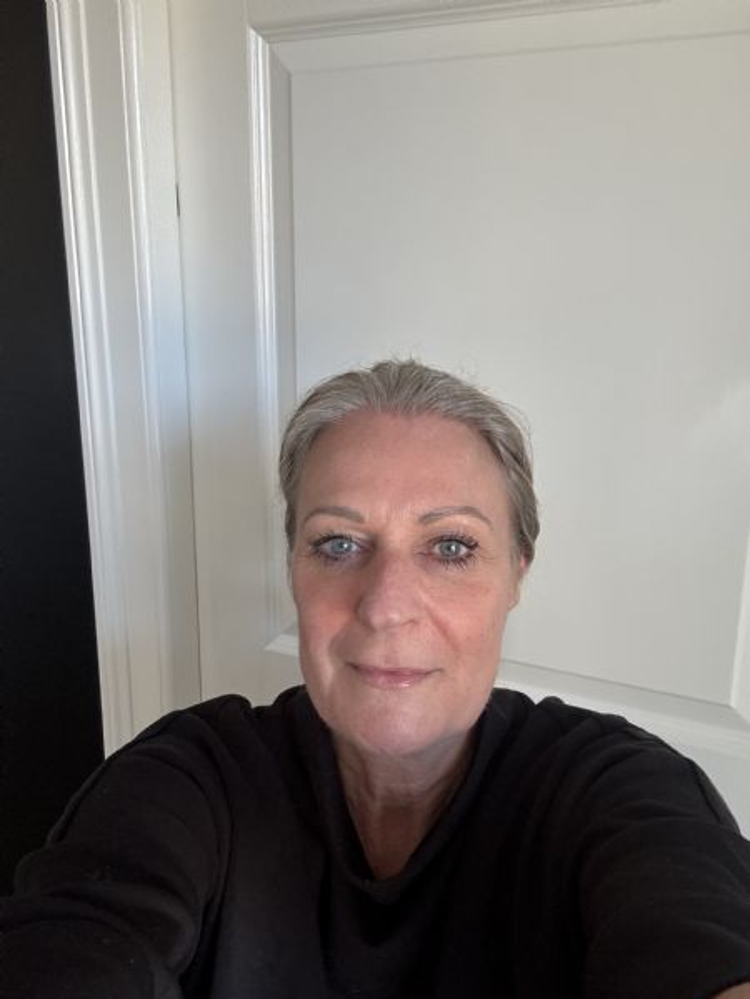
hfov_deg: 46.8
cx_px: 375
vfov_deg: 60.0
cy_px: 500
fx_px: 867
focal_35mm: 30
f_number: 1.9
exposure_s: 1/60
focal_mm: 2.69
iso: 160
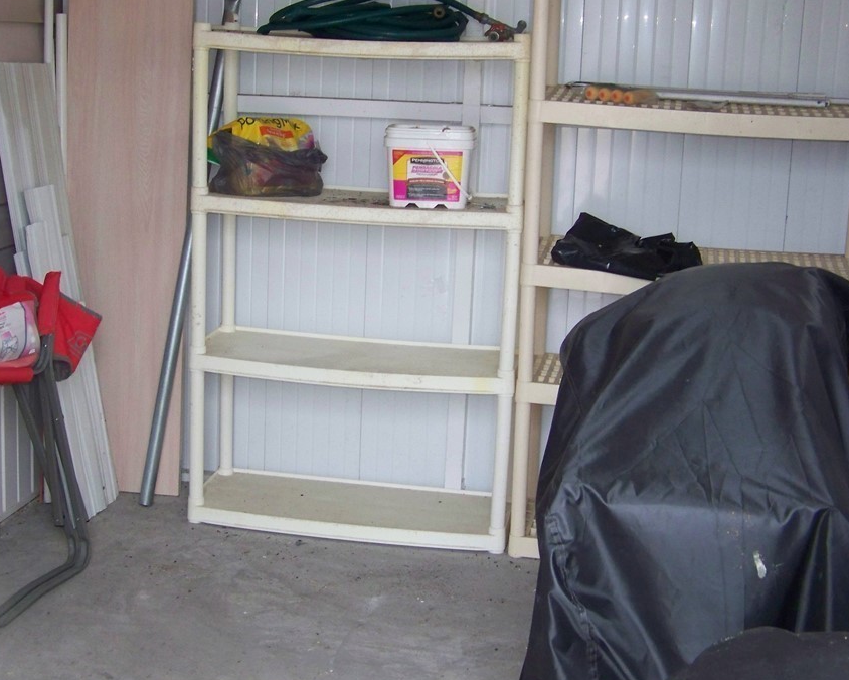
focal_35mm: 58
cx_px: 349
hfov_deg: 32.4
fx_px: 1458
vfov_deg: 26.2
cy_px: 305
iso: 200
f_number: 2.8
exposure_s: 1/30
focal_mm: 7.6
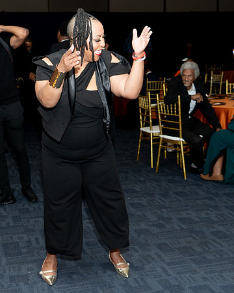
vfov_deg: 37.0
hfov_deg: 29.7
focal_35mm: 50
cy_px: 165
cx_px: 74
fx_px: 437
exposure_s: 1/125
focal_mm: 28
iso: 400
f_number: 3.5
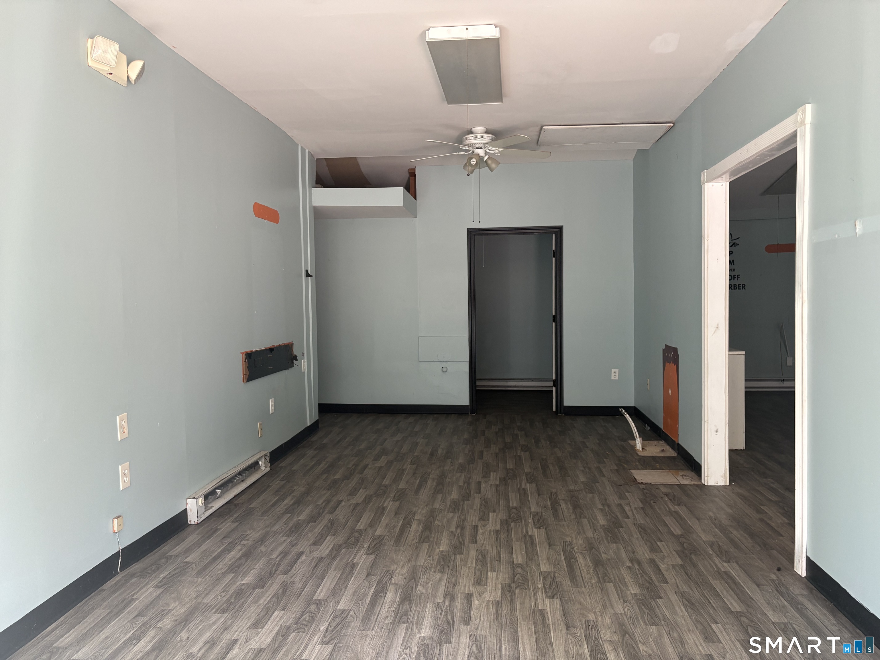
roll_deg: +0.3
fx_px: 661
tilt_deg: -2.1
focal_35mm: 26
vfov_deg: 53.1
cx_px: 440
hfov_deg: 67.3
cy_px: 330
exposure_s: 1/82
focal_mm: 5.96
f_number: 1.6
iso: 125
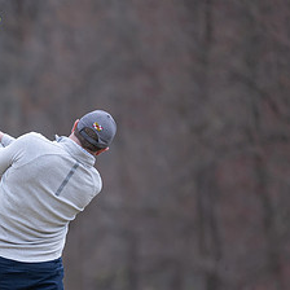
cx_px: -23
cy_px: 231
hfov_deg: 3.4
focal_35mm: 510
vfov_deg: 3.4
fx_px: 4834
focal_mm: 190
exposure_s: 1/5000
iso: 500
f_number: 2.8
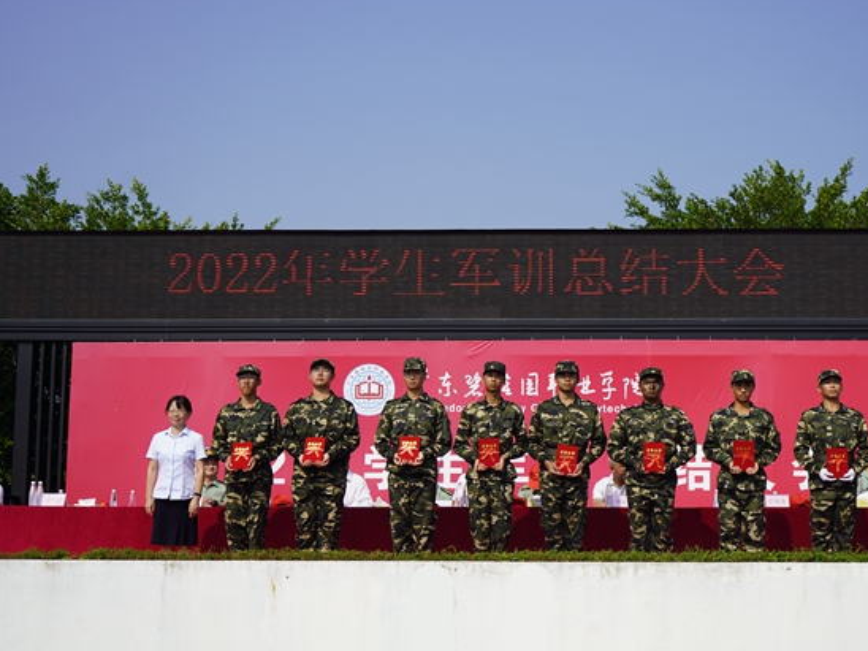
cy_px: 338
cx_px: 527
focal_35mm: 59
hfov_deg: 32.6
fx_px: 1479
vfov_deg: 24.8
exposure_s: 1/800
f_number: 5.6
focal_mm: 48
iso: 100
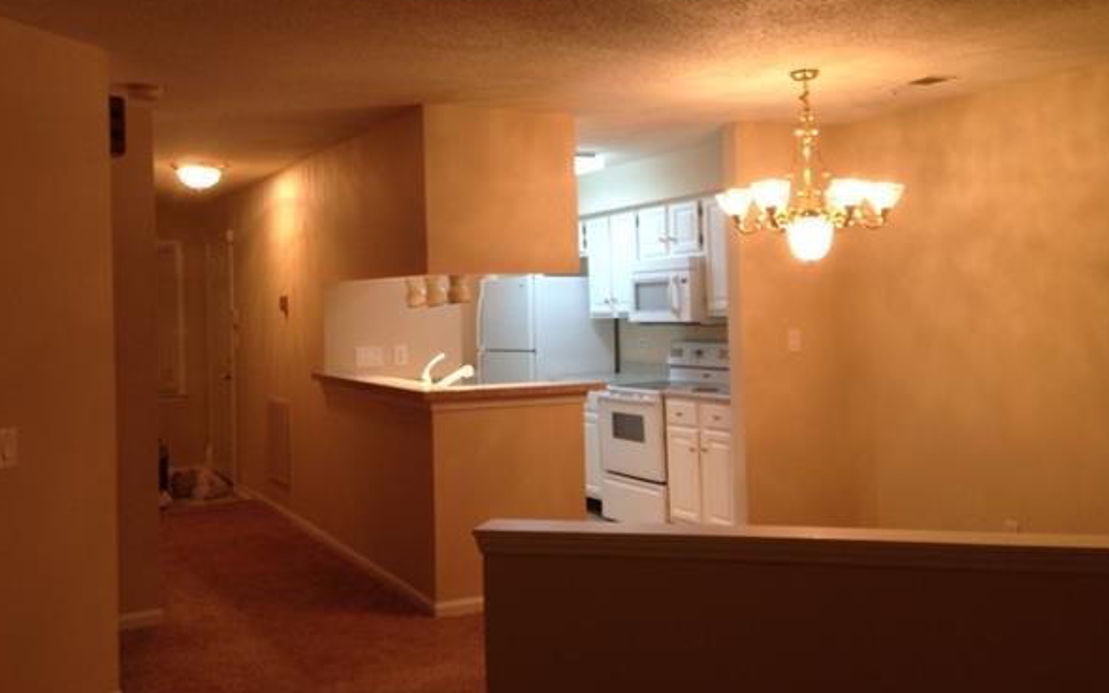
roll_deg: +1.6
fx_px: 1148
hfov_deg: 51.5
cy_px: 288
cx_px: 550
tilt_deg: +0.7
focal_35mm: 38
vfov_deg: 33.5
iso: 50
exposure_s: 1/20
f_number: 2.4
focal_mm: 4.12
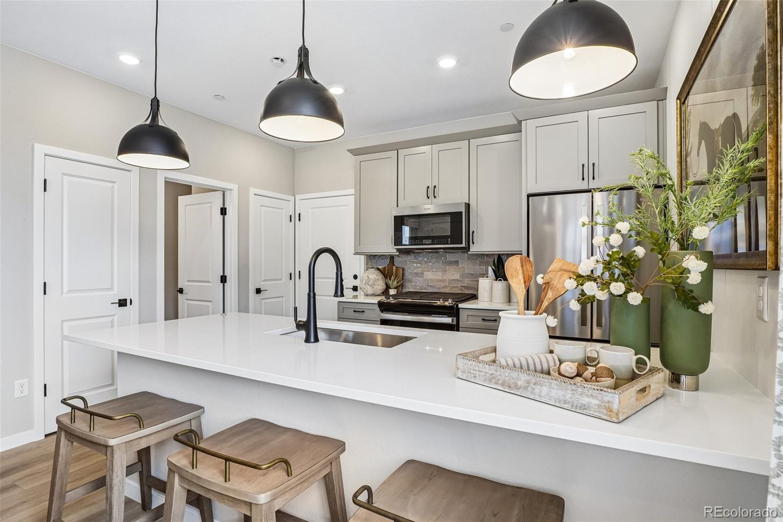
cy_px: 261
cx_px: 392
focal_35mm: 16
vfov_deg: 72.0
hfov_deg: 95.0
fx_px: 359
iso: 160
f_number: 8
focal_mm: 11
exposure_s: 1/30
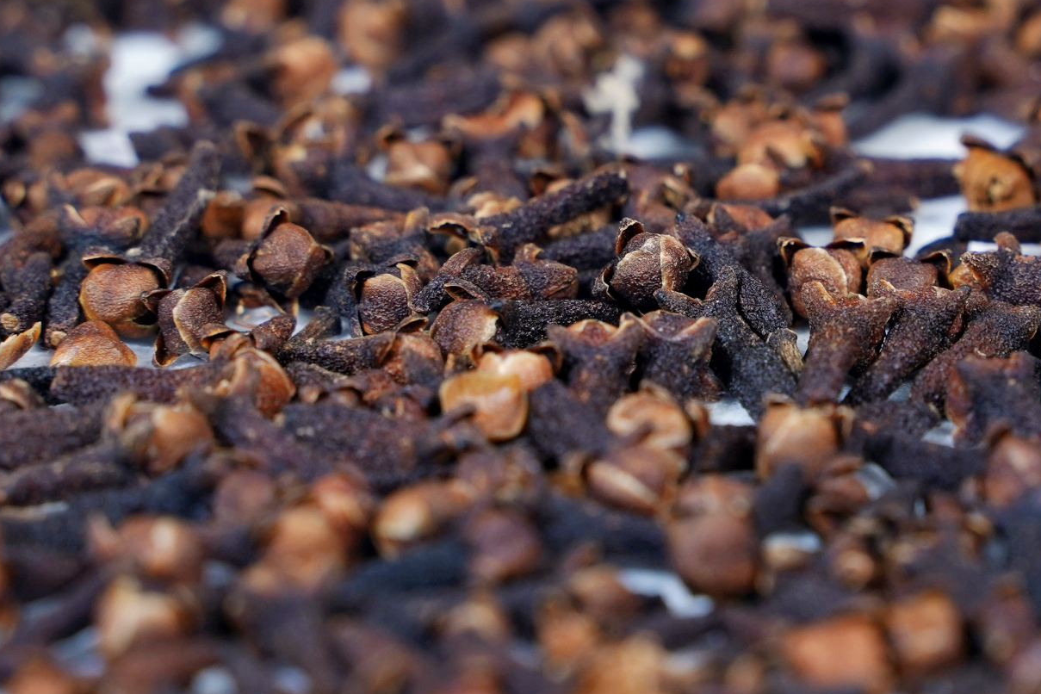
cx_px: 750
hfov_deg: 16.1
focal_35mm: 127
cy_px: 314
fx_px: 3672
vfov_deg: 10.8
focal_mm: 75
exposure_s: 1/200
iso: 400
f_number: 8
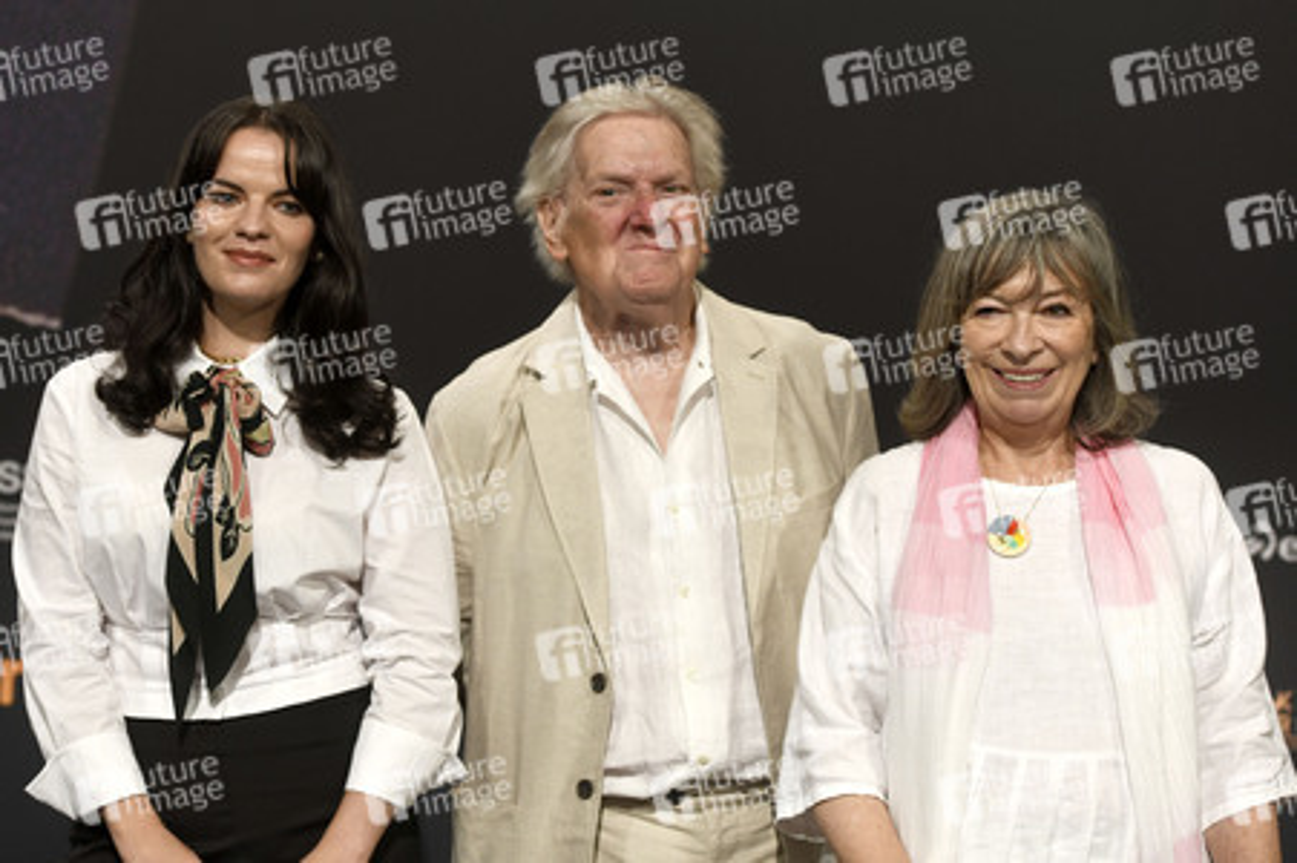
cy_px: 432
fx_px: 2520
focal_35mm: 70
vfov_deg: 19.4
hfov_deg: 28.9
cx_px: 648
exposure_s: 1/320
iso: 1250
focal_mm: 70
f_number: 4
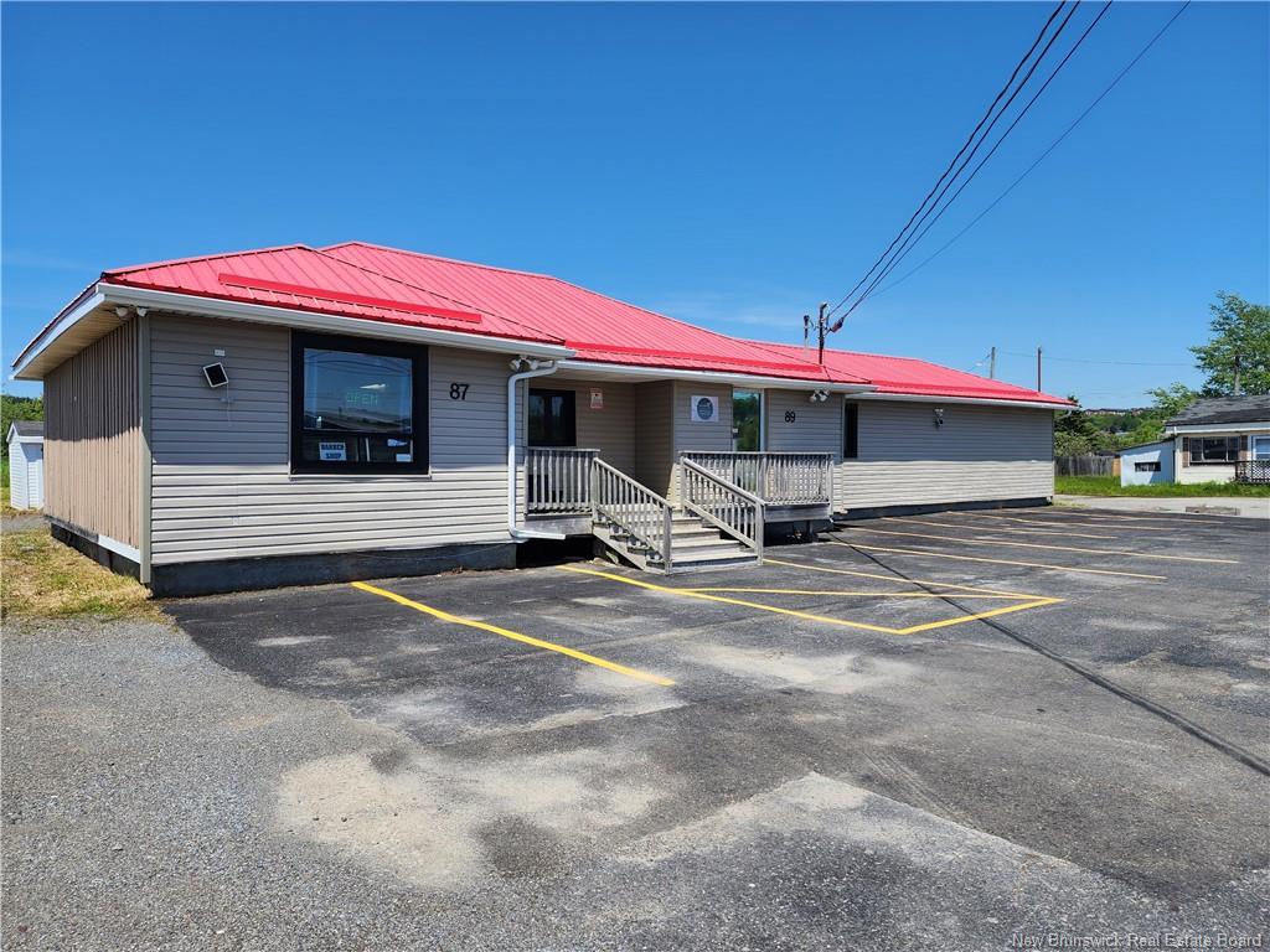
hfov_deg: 73.9
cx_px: 635
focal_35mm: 23
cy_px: 476
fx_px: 844
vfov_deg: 58.9
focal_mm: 6.4
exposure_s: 1/1081
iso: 12
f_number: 1.8
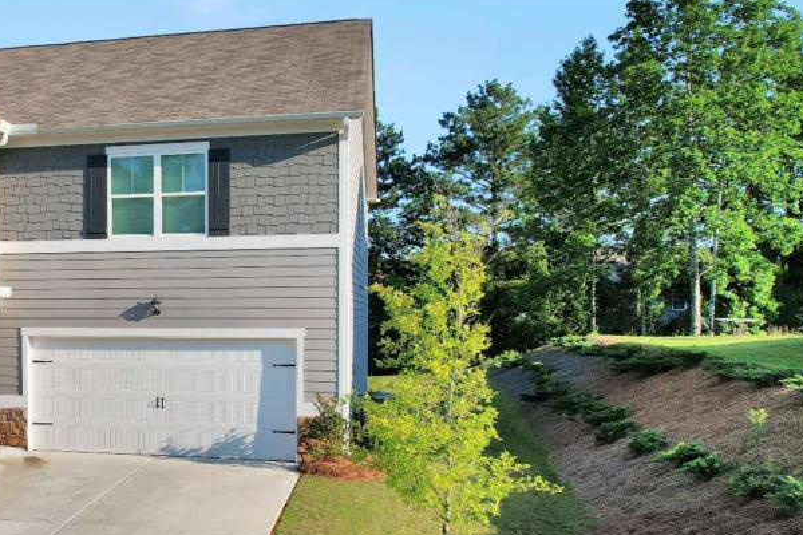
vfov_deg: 30.4
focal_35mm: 44
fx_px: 981
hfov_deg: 40.7
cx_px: 62
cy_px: 316
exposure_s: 1/1600
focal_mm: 8.38
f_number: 2.8
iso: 130
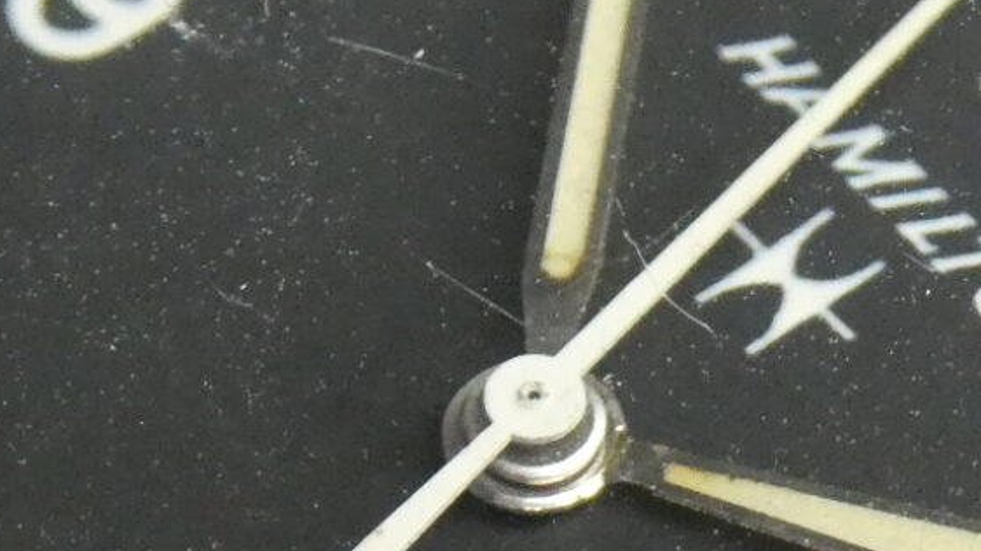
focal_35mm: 248
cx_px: 702
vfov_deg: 4.9
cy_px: 844
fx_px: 6450
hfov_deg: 8.7
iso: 640
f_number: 4.1
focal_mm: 9
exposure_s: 1/125
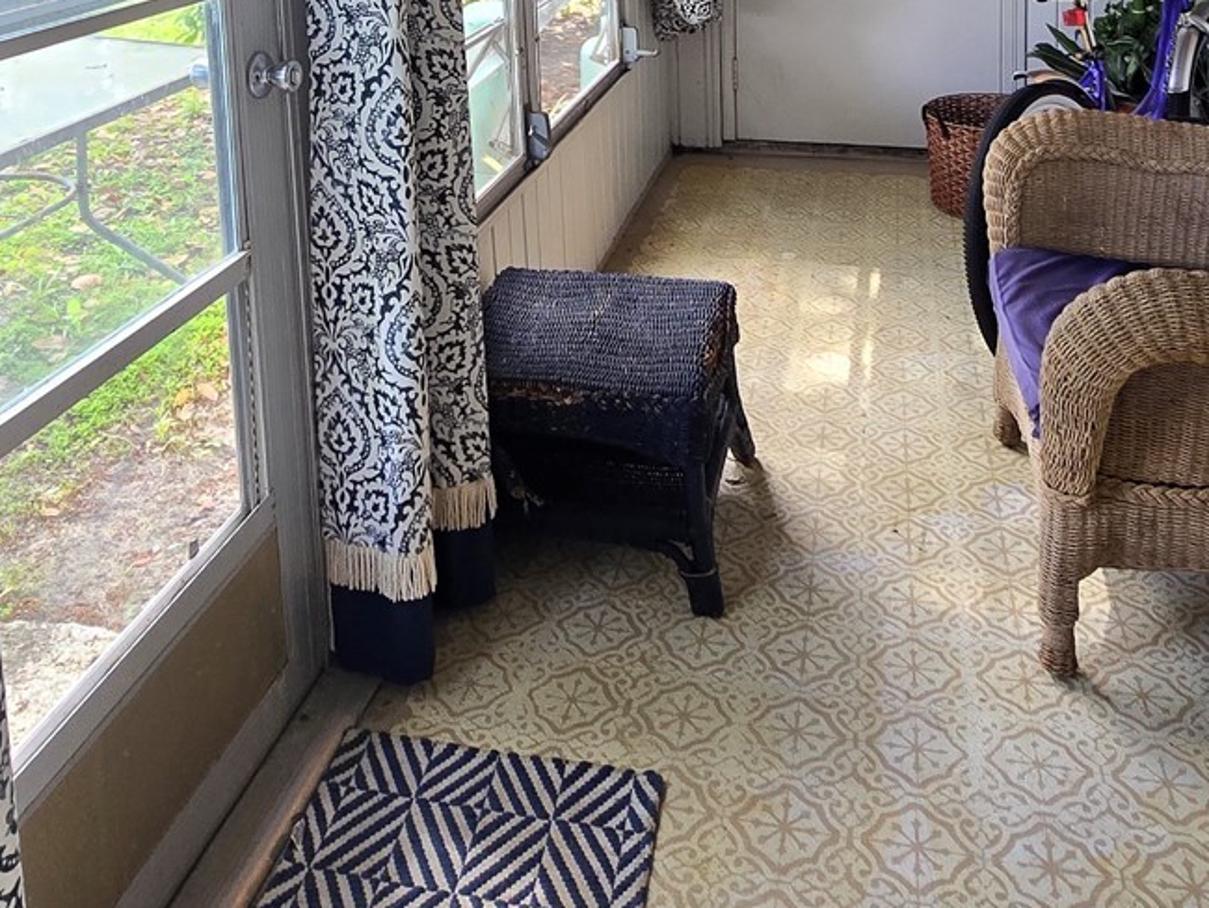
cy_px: -73
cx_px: 588
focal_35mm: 32
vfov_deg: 37.5
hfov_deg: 56.8
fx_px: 1118
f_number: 2.2
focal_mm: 2.2
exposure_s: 1/60
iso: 125
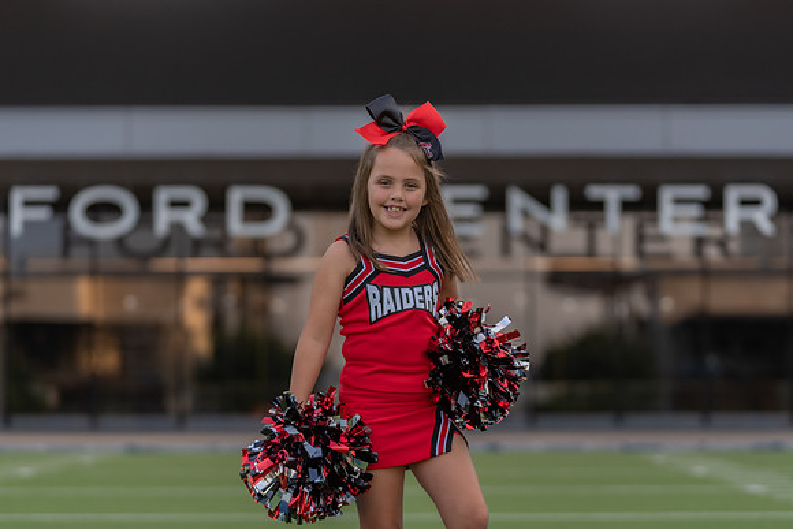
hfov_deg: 15.3
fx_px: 2960
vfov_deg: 10.2
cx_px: 404
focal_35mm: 134
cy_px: 282
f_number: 2.8
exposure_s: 1/320
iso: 160
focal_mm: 110
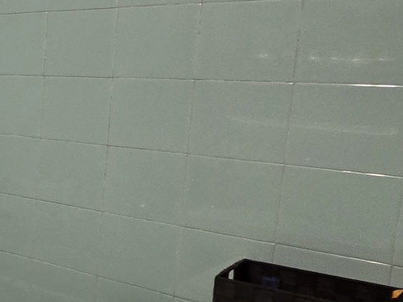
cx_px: -294
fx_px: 582
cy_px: 153
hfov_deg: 23.3
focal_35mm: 50
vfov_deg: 29.1
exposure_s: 1/50
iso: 250
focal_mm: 2.2
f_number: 2.2
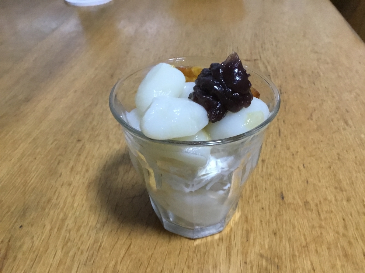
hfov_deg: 58.4
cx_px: 182
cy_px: 136
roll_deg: -0.4
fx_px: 327
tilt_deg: -40.3
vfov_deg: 45.4
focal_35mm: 31
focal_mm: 3.3
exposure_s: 1/15
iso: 200
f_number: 2.4
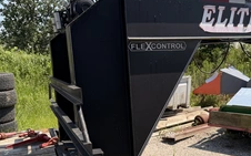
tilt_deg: -10.3
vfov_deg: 28.2
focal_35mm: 45
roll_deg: -1.3
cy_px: 115
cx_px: 149
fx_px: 308
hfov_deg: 44.2
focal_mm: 6.76
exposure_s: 1/3425
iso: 80
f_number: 1.78
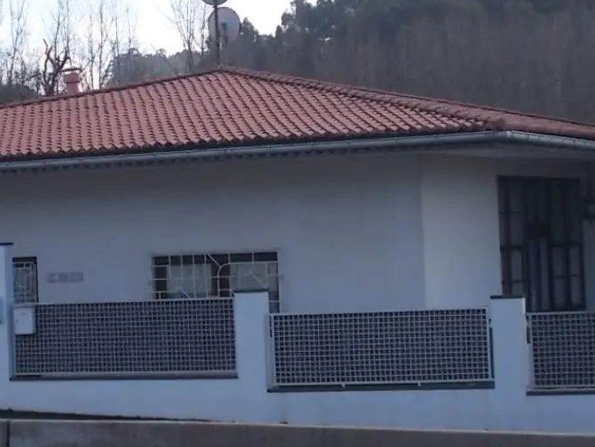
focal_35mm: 124
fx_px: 2132
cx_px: 152
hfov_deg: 15.8
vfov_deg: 11.9
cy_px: 170
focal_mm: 9
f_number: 4.5
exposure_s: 1/320
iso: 80
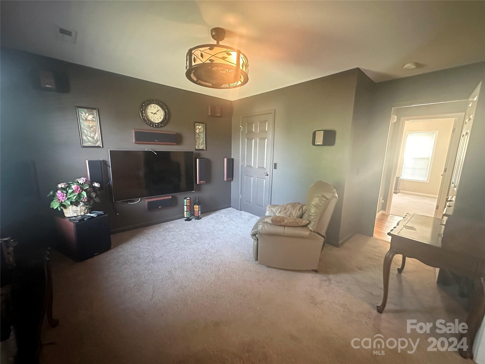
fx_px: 196
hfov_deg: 102.1
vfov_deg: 85.7
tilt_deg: -9.5
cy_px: 182
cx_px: 242
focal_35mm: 14
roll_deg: -1.8
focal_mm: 2.22
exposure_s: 1/40
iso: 1250
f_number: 2.2
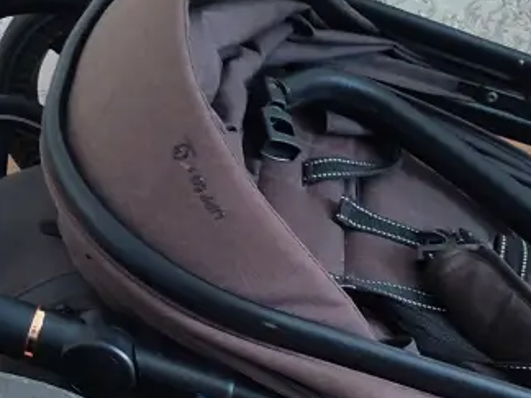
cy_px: 237
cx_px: 305
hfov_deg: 26.3
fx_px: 1135
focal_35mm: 74
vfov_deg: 19.9
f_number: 1.89
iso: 1243
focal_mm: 5.89
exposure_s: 1/20
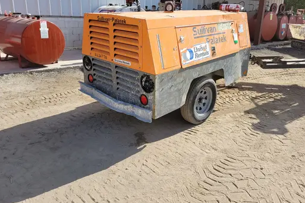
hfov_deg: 63.6
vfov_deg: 44.8
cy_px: 85
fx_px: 246
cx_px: 161
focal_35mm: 29
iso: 40
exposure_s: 1/1785
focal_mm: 5.4
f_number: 1.8
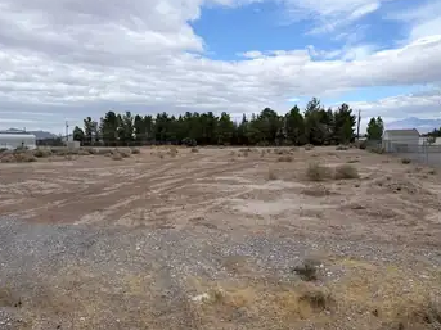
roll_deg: +0.4
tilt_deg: -5.6
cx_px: 202
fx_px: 357
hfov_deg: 63.4
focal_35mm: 28
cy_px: 176
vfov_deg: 49.7
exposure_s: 1/5319
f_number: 1.78
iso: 80
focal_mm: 6.76
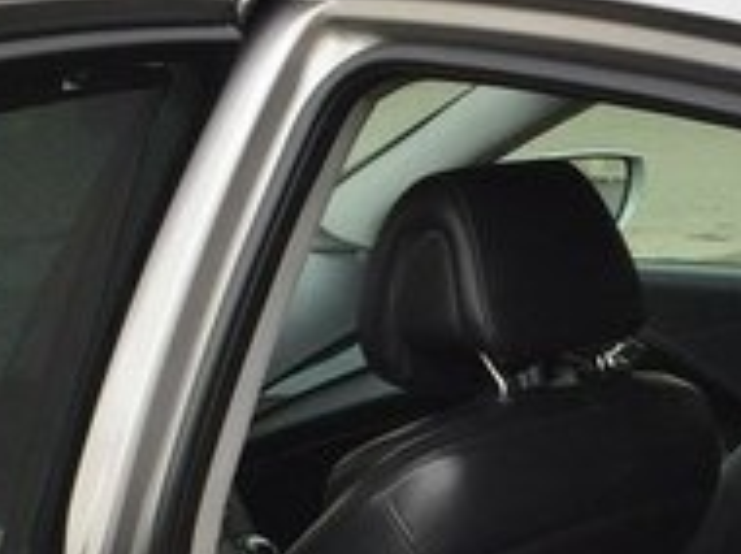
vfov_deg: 14.1
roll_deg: -0.1
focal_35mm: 101
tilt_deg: -19.8
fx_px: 2159
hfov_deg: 19.4
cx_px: 546
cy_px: 685
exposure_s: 1/347
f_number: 2.2
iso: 32
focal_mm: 4.15
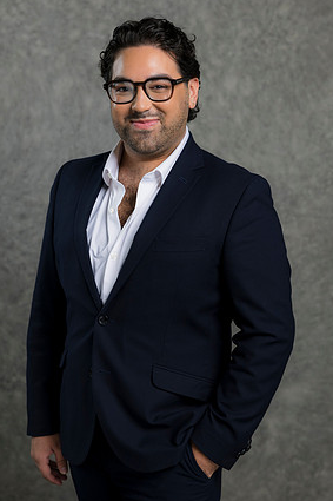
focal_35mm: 90
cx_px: 165
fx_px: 1250
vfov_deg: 22.6
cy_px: 252
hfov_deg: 15.2
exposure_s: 1/200
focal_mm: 85
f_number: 5
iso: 125
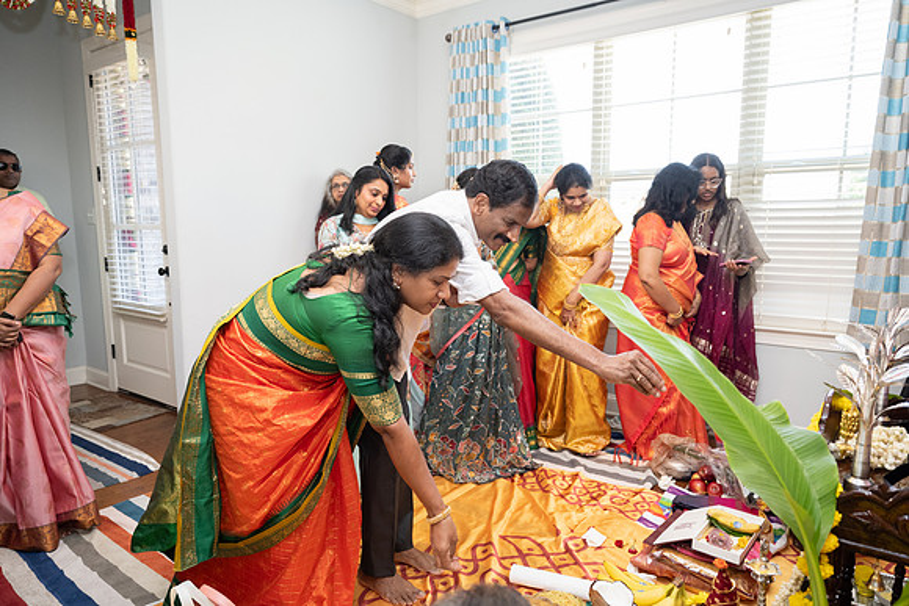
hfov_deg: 73.4
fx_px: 609
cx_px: 454
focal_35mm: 24
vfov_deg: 52.9
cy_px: 303
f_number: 3.5
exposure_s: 1/160
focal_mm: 24
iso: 800
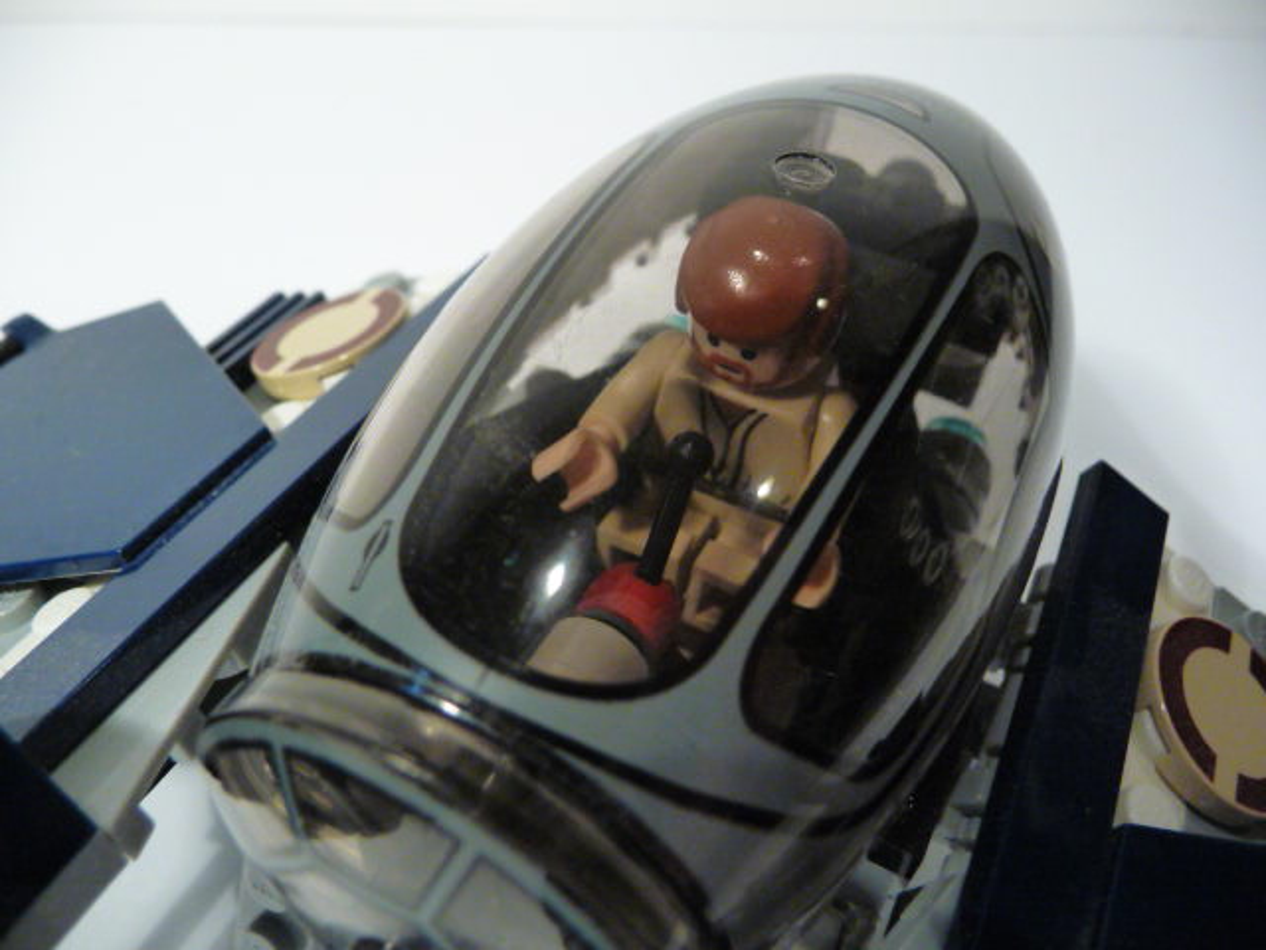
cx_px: 633
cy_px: 475
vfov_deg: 49.7
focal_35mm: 28
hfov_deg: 63.4
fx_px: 1024
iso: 800
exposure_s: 1/80
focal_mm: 4.7
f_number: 3.3
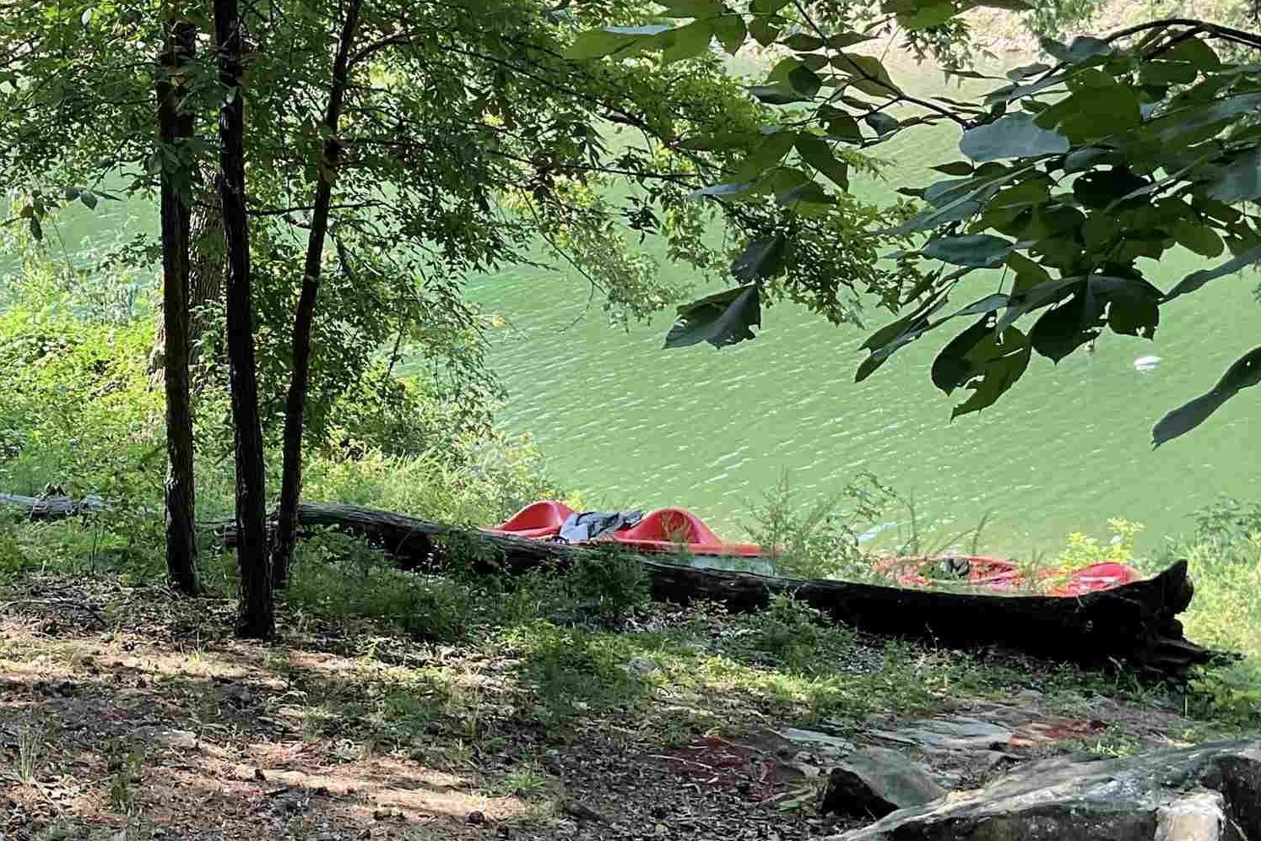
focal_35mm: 62
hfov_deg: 31.8
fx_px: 2172
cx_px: 330
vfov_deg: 21.9
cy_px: 451
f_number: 1.8
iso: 20
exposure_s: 1/120
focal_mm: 3
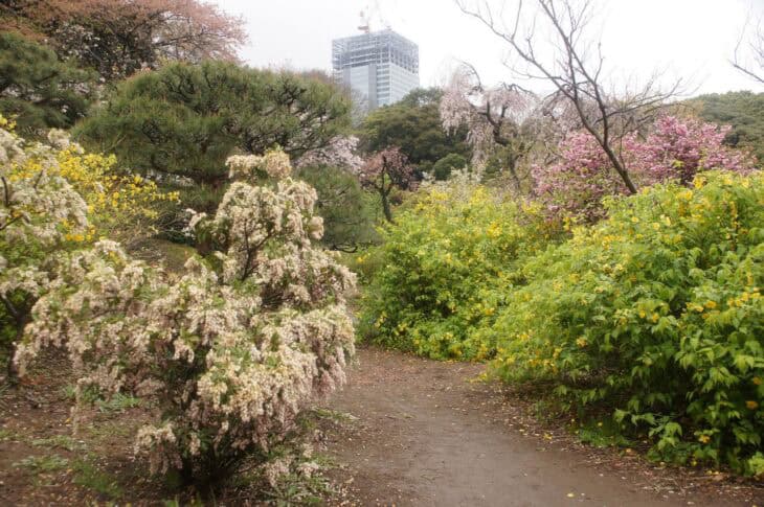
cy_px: 254
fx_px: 700
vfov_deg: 39.9
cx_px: 382
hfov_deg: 57.3
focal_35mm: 33
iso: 200
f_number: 5.6
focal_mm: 22
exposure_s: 1/400
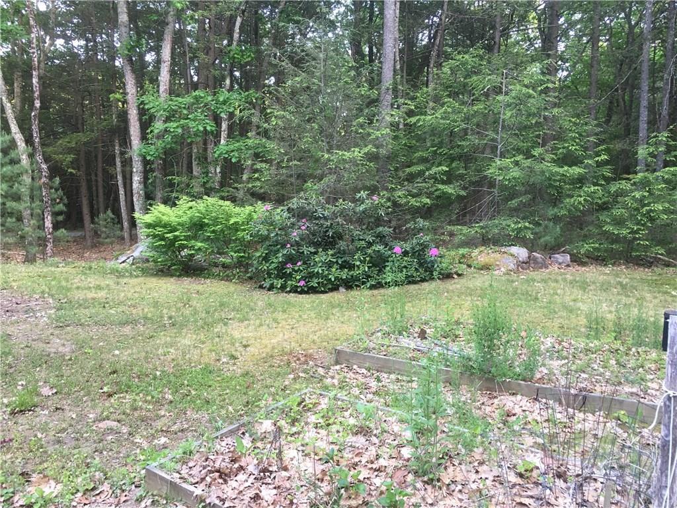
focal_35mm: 29
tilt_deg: -5.9
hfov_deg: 61.7
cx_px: 338
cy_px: 254
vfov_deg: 48.2
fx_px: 567
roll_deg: -2.1
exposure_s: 1/15
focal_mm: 4.15
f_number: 2.2
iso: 40
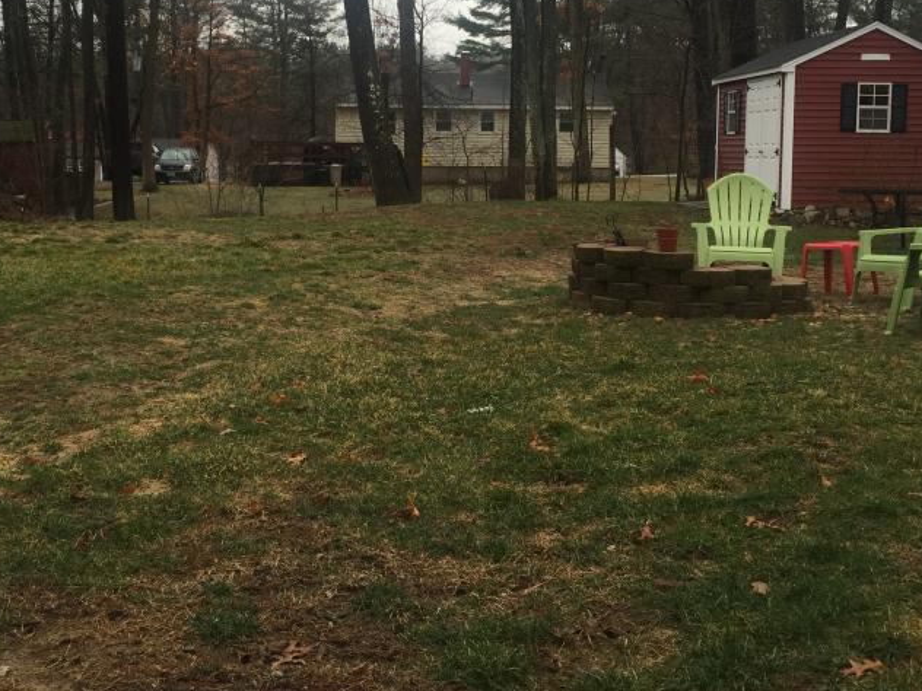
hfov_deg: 40.3
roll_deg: -1.9
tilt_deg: -3.1
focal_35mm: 47
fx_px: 1252
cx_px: 397
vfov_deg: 30.6
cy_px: 213
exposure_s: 1/399
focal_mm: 4.15
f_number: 2.2
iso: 32
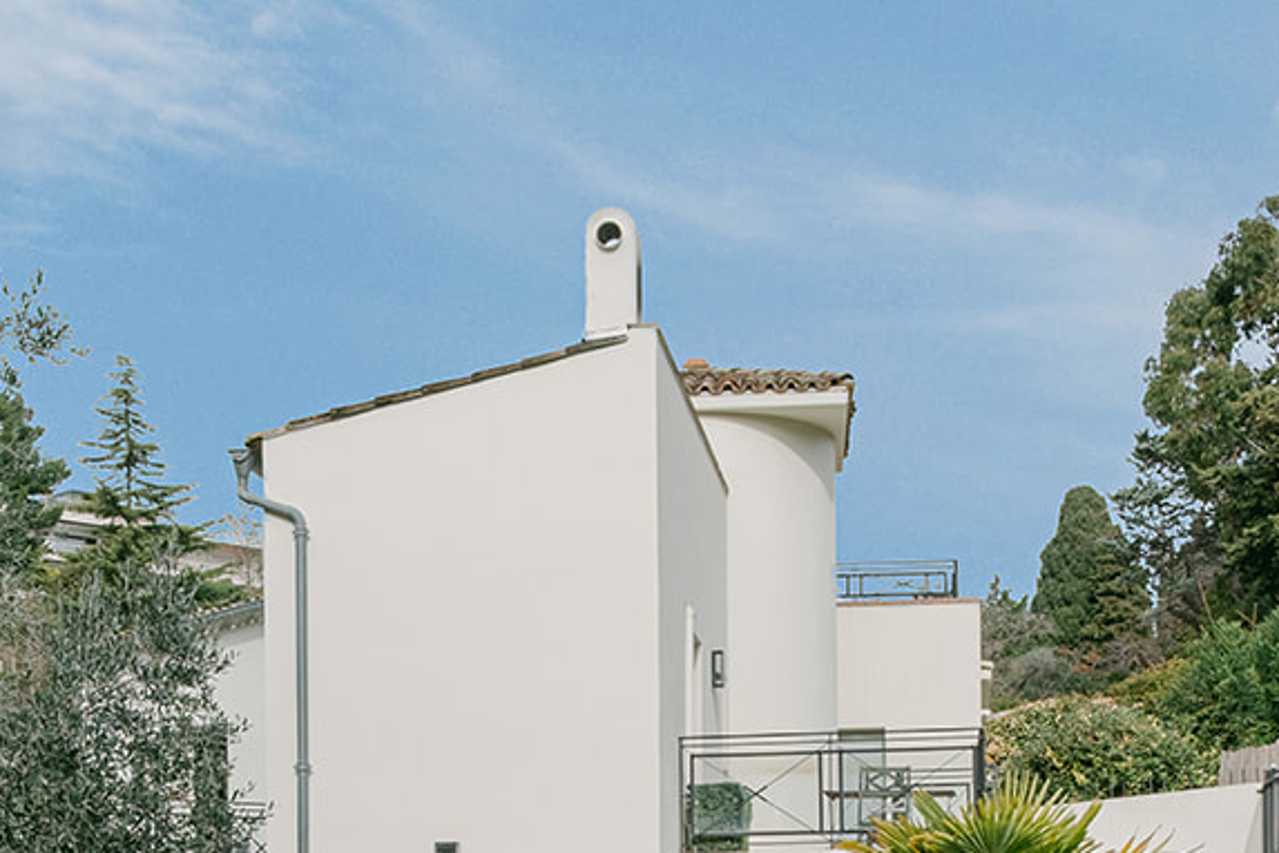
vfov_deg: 19.5
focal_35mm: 67
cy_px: 926
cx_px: 560
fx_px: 2380
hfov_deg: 30.0
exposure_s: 1/125
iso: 80
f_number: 10
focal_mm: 16
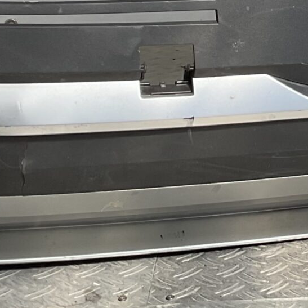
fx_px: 1208
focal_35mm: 120
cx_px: 370
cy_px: -68
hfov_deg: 14.1
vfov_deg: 14.1
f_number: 1.8
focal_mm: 3
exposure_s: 1/406
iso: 16
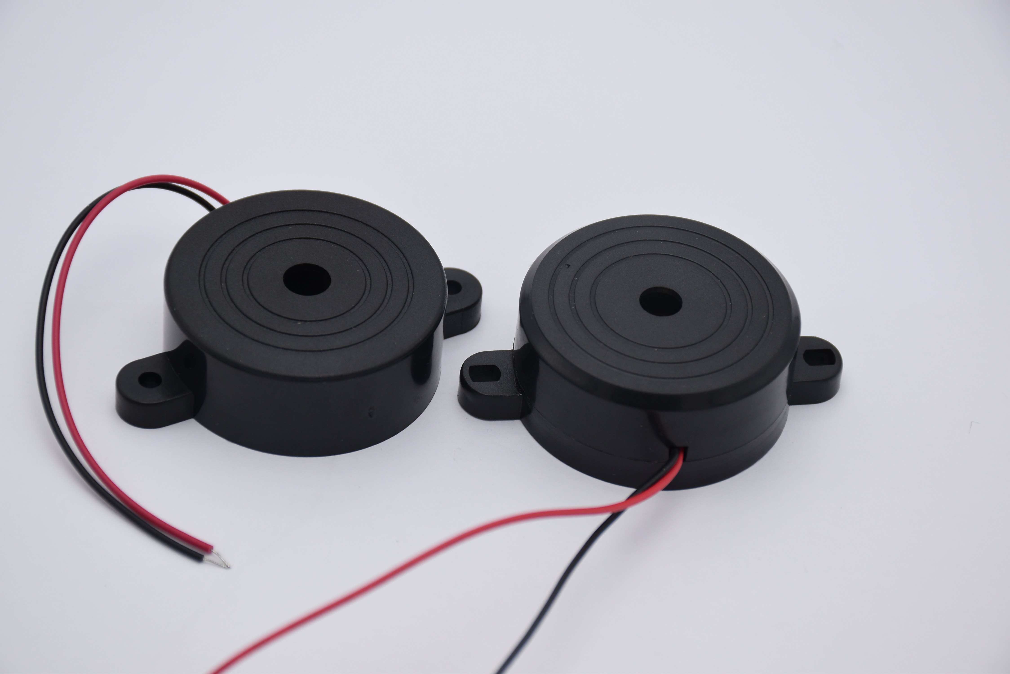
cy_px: 337
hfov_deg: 15.2
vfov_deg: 10.2
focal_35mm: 135
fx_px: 3788
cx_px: 505
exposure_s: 1/250
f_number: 8
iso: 250
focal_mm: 90
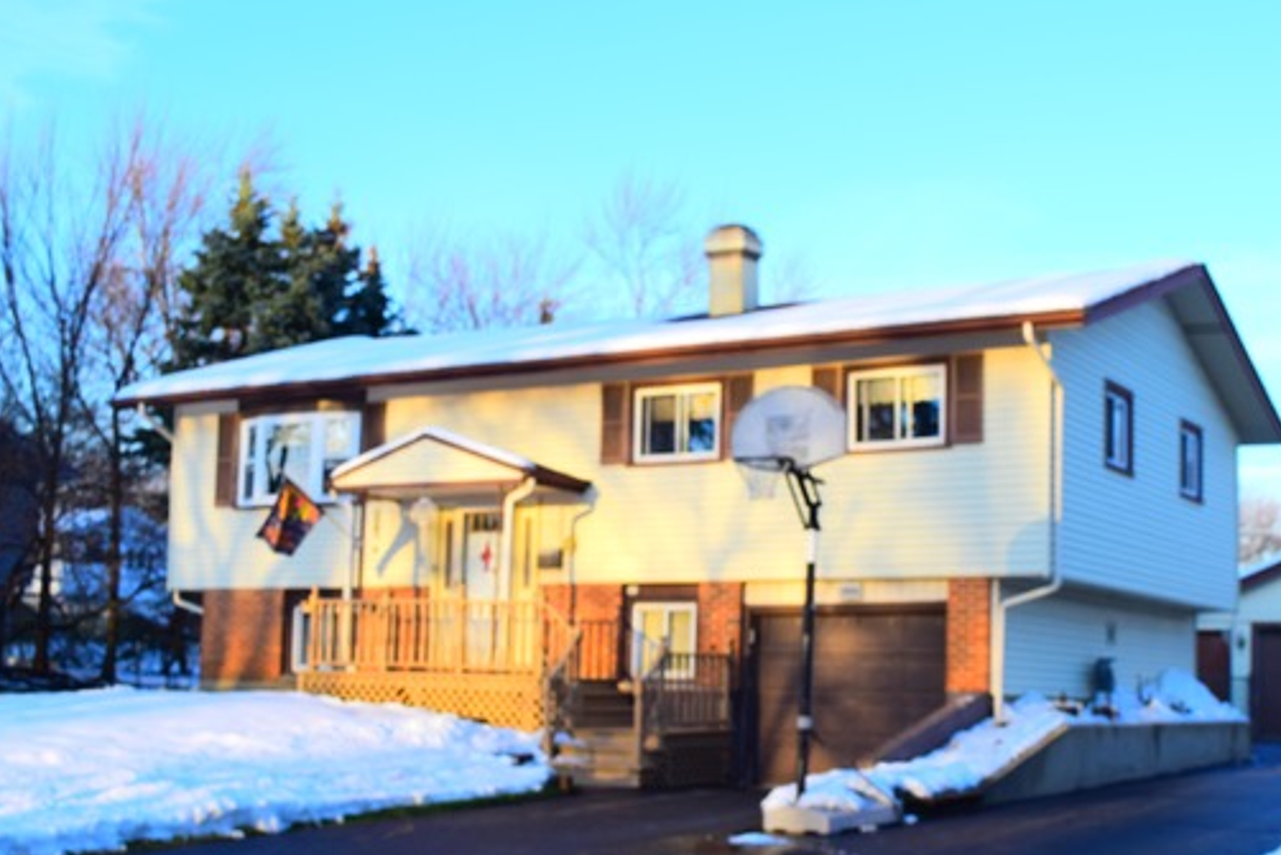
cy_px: 537
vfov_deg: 26.1
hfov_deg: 38.2
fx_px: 1838
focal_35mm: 52
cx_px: 781
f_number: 8
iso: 220
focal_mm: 27
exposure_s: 1/250
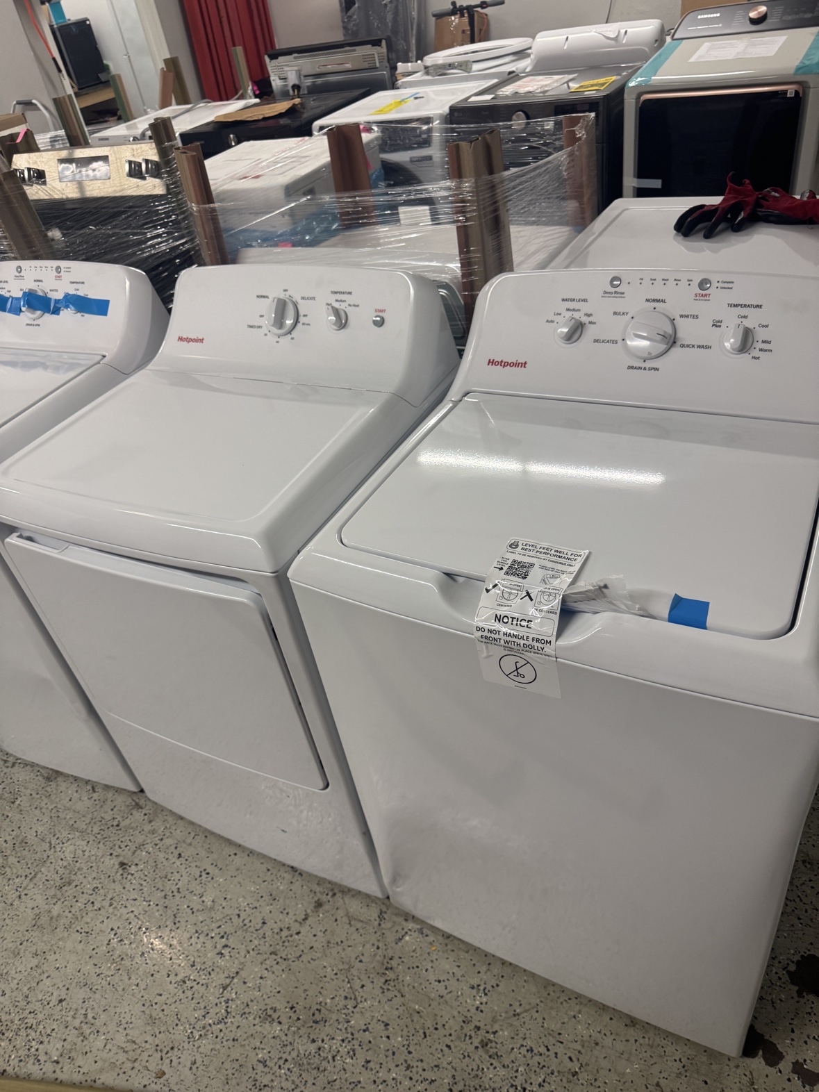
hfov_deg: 56.8
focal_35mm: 24
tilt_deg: -38.2
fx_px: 757
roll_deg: +10.8
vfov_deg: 71.6
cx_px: 410
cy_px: 546
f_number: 1.78
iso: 160
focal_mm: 6.76
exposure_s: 1/121
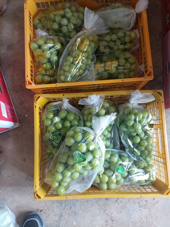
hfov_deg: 53.1
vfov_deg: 67.3
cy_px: 114
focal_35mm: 26
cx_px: 85
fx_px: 170
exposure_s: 1/50
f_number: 1.8
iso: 251
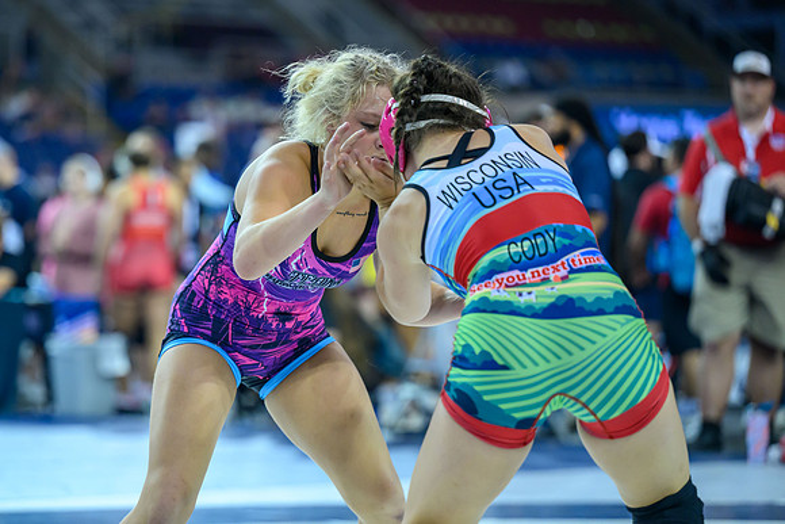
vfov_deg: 8.4
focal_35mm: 163
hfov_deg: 12.6
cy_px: 301
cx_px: 329
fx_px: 3560
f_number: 2.8
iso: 2500
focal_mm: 140
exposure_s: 1/800
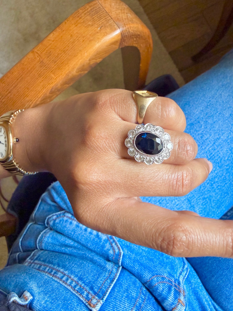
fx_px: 215
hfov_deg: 56.8
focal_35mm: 24
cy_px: 156
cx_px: 116
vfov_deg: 71.6
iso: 500
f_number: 2.2
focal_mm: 2.22
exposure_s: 1/60
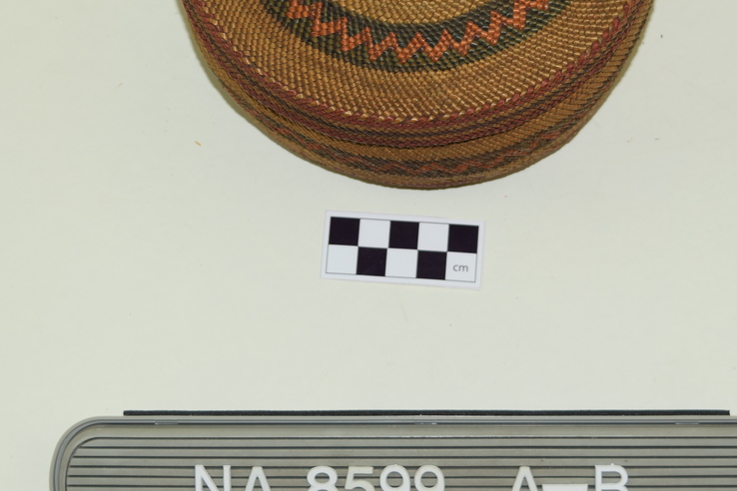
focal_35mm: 117
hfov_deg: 17.5
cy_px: 124
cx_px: 383
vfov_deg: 11.7
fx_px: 2395
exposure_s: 1/160
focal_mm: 36
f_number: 6.3
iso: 100
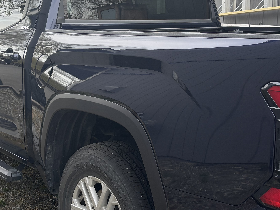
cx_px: 112
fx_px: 453
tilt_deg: -9.6
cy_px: 86
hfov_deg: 34.2
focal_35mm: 56
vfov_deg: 26.1
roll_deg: -1.7
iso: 64
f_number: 1.6
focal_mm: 5.96
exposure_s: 1/127
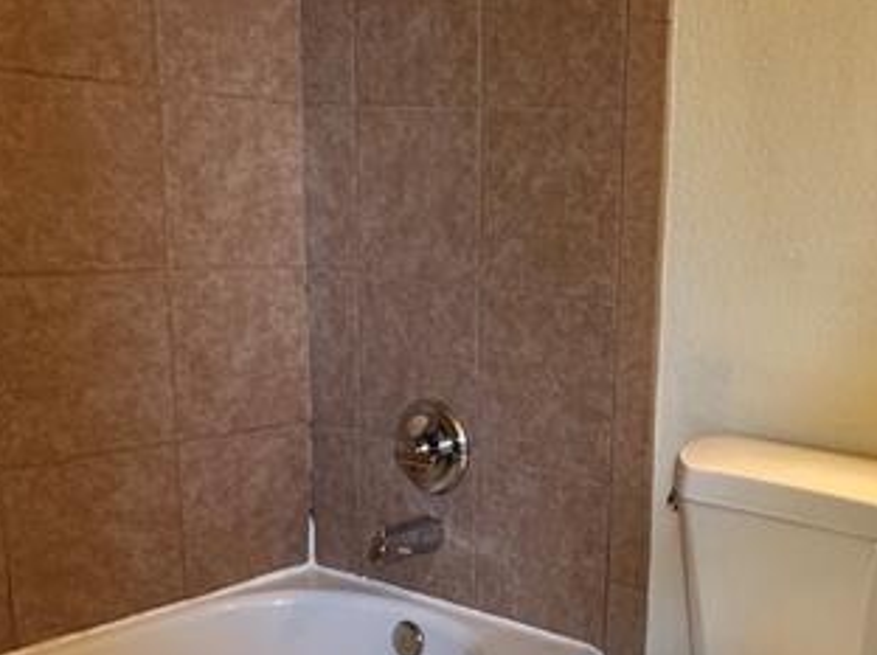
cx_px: 745
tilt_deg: -11.5
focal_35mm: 46
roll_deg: -4.0
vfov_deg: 31.1
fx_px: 1164
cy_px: 462
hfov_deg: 39.1
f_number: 2.2
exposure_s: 1/60
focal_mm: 2.22
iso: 160
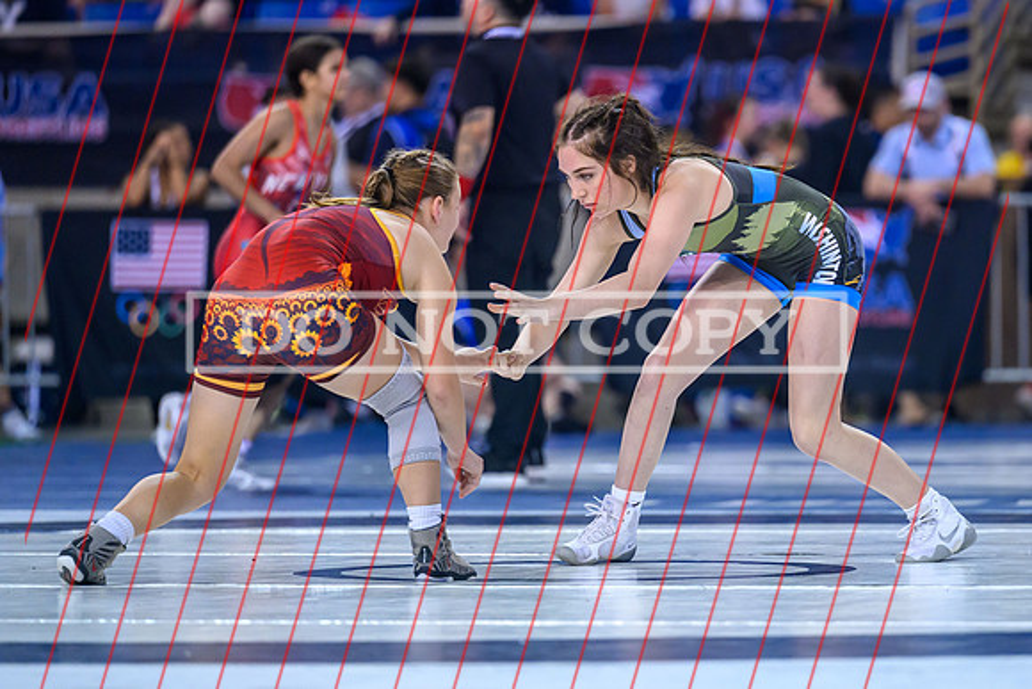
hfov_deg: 7.1
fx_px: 8308
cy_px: 349
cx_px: 653
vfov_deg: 4.7
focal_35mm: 290
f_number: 2.8
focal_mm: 200
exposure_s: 1/800
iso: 2000
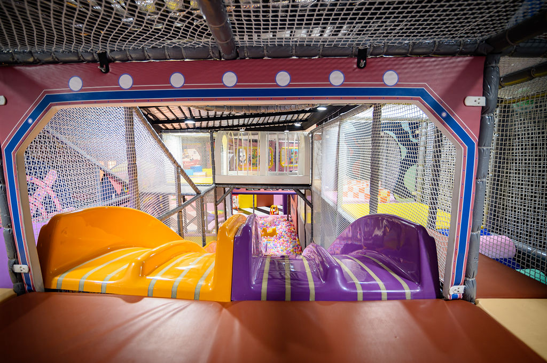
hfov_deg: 96.8
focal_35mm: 16
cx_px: 274
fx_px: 243
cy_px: 182
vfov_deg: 73.7
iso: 640
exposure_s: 1/200
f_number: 2.8
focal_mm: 16
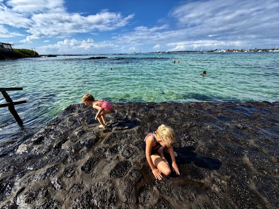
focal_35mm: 14
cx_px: 140
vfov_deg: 85.7
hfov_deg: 102.1
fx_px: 113
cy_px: 104
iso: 25
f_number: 2.2
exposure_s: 1/770
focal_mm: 2.22
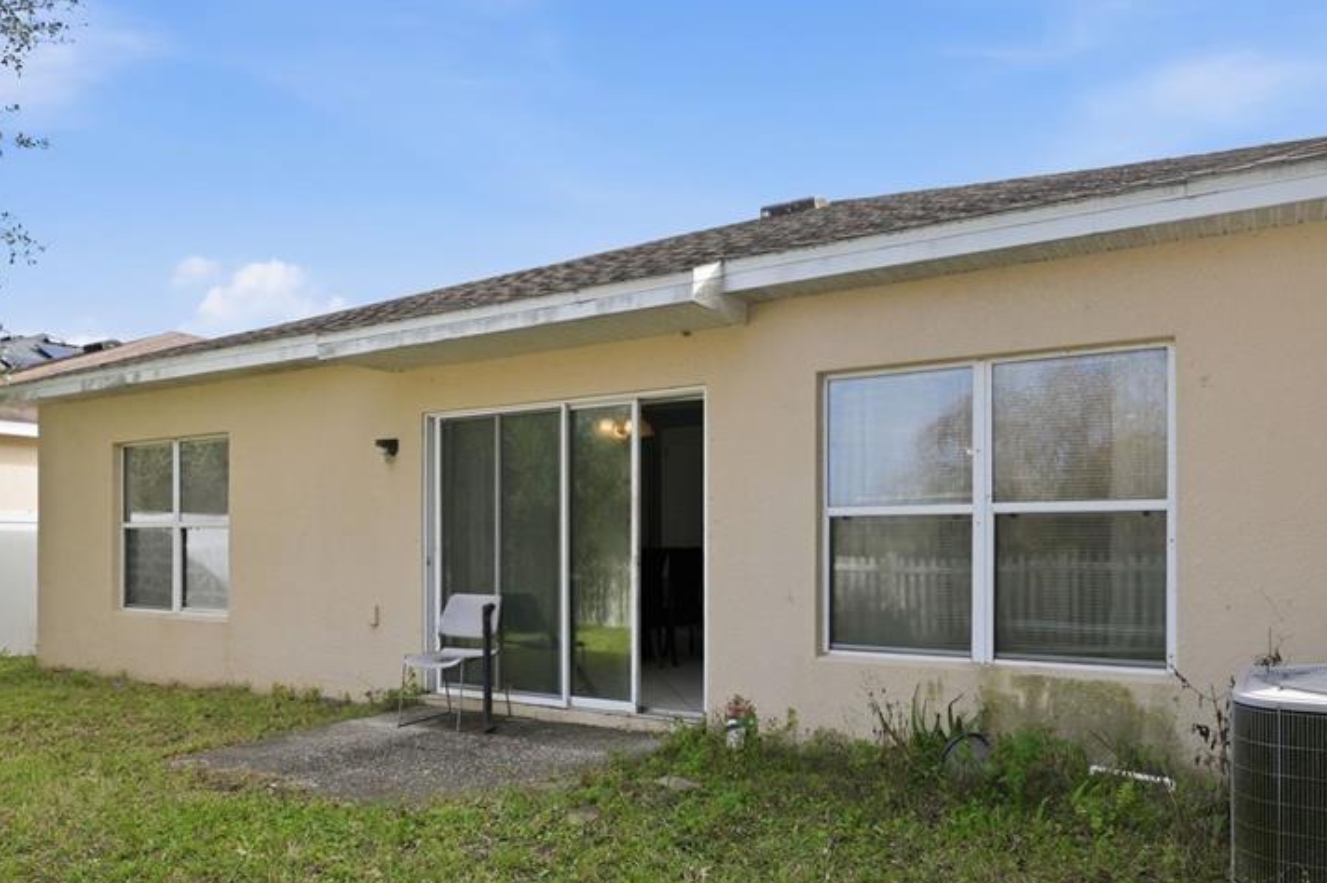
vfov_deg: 54.7
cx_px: 788
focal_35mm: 23
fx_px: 847
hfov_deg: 75.4
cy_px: 531
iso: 200
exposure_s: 1/200
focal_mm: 16
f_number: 8
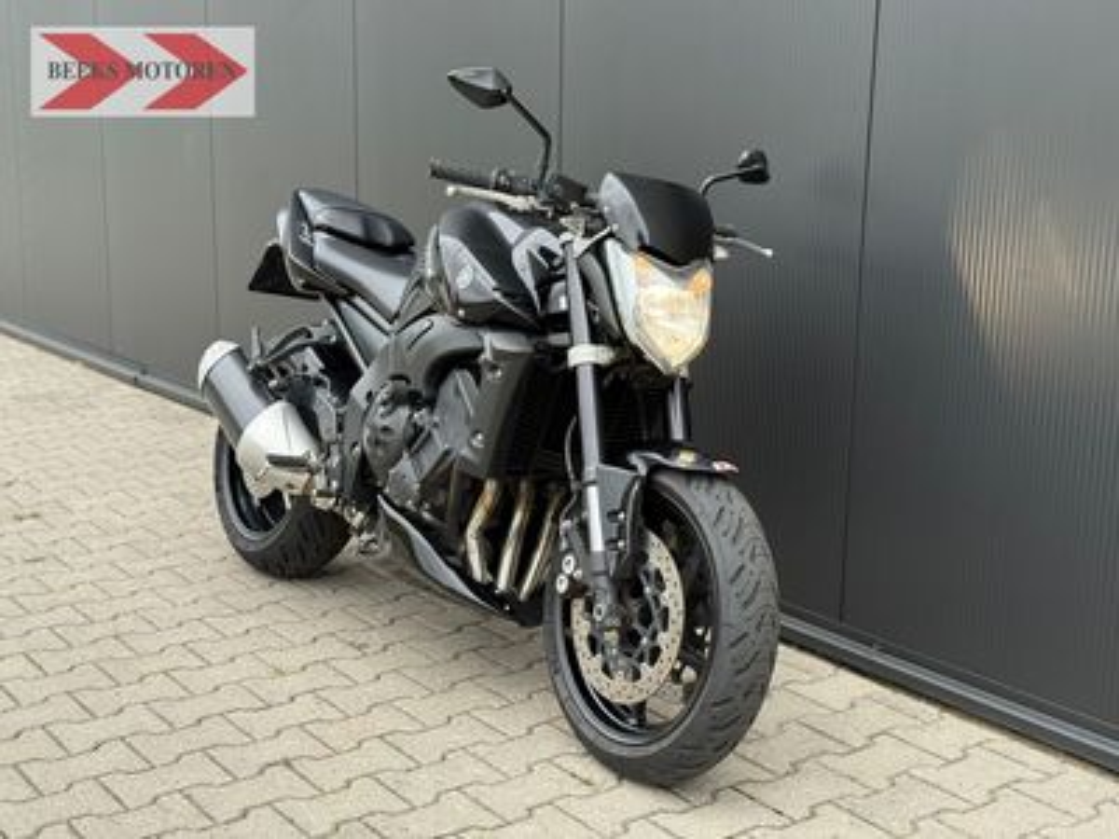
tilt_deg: -11.3
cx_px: 560
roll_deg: -1.0
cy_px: 420
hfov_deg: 39.7
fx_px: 1552
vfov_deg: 30.3
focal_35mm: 48
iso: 80
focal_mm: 6.76
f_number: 1.78
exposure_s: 1/261
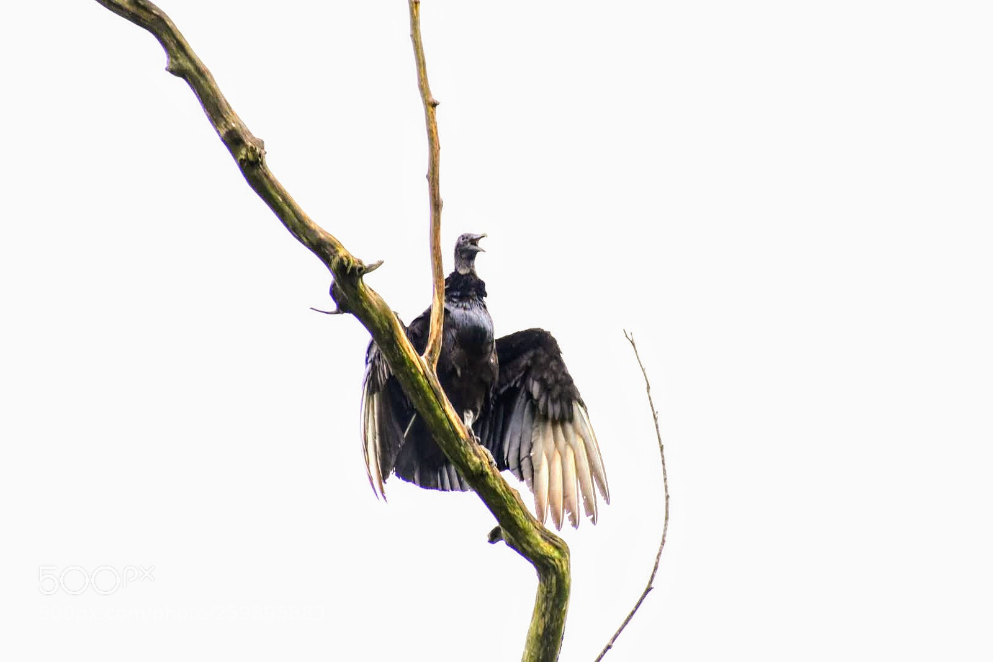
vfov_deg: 3.1
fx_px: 12413
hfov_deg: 4.6
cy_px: 331
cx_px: 496
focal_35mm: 450
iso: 800
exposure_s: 1/125
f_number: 8
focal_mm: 300
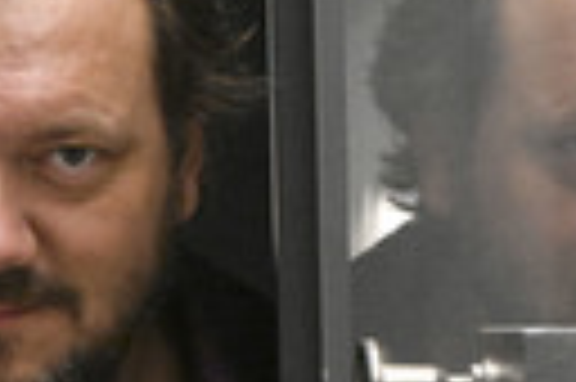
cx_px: 65
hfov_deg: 4.7
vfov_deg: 3.1
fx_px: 7031
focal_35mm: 440
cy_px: 355
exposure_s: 1/160
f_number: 6.3
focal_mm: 125
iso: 6400
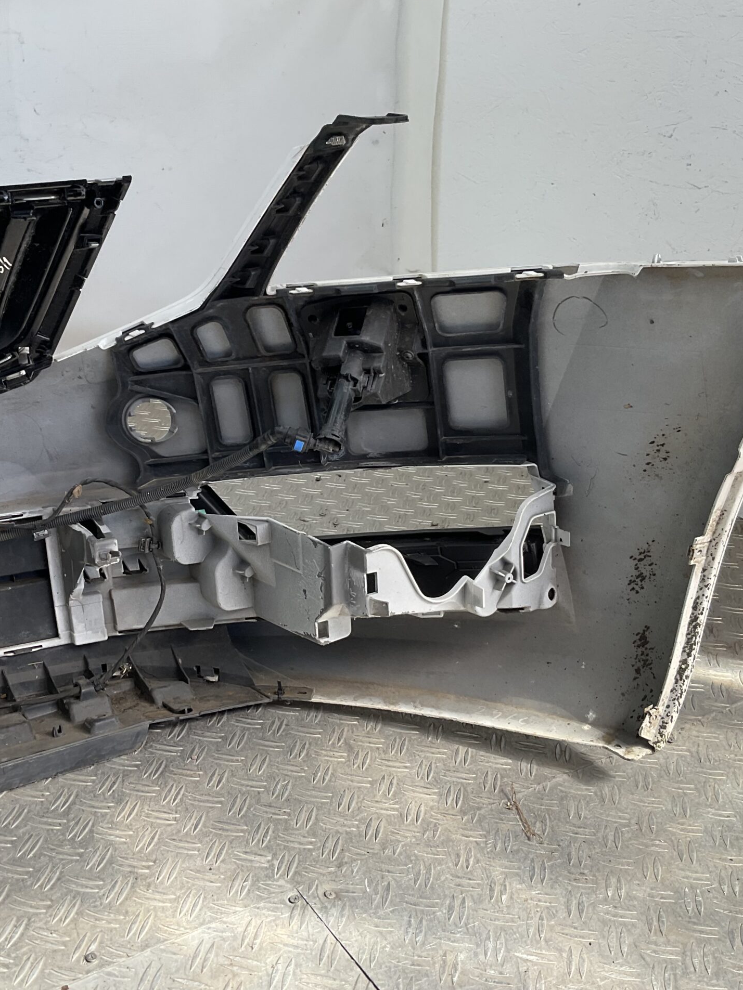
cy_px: 491
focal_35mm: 39
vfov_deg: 47.9
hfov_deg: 36.7
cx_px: 290
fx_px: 1116
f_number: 1.8
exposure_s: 1/173
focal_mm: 3
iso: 16
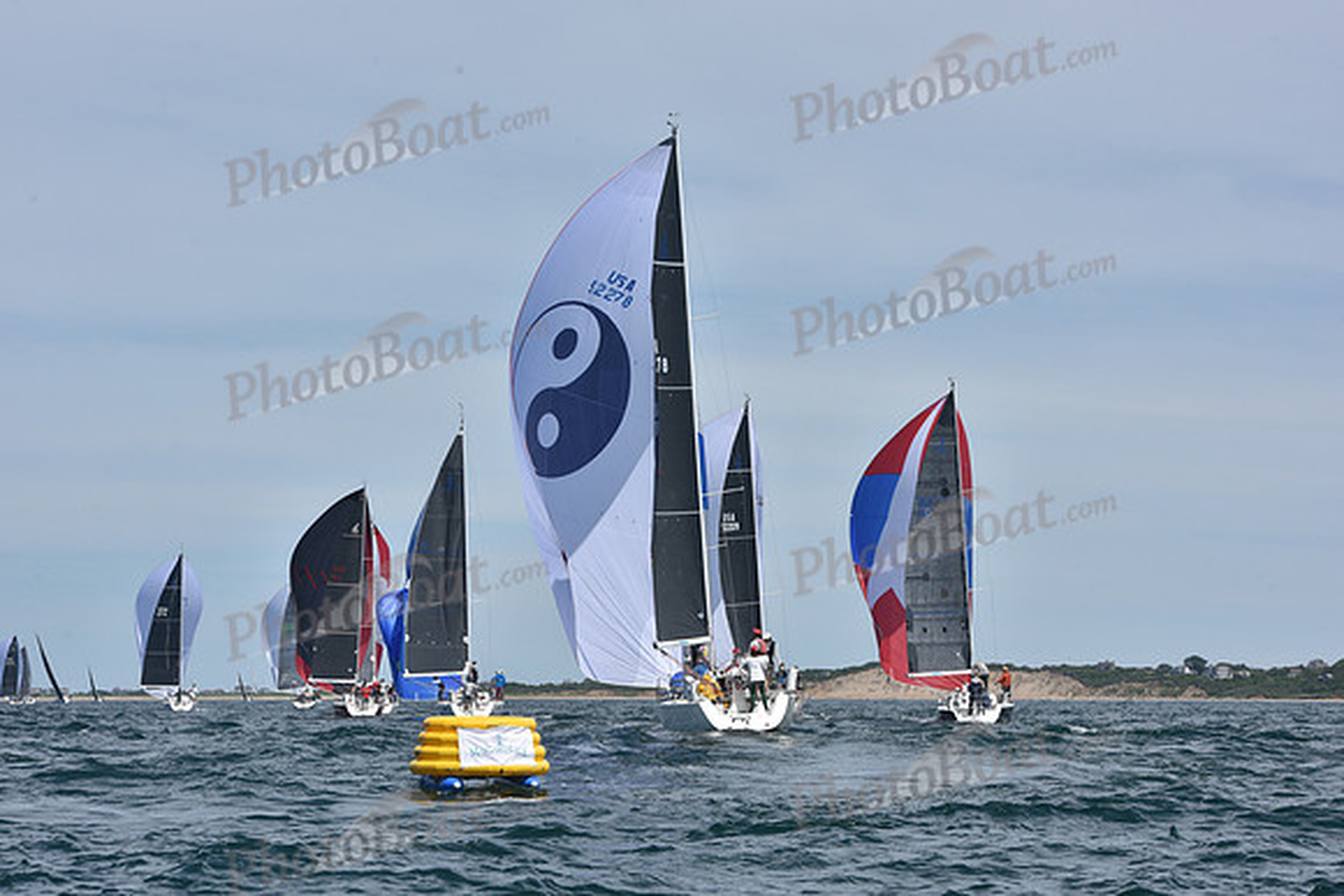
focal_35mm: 100
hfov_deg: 20.4
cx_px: 672
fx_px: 3734
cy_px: 448
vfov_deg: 13.7
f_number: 11
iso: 250
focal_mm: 100
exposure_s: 1/800
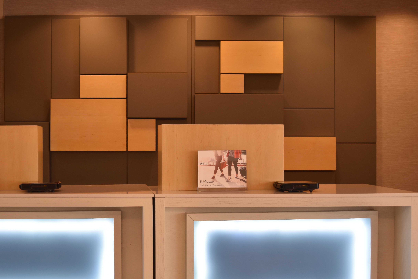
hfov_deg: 37.4
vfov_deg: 25.6
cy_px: 155
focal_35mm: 53
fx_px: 612
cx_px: 152
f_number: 4
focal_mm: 25
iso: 400
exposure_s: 1/60
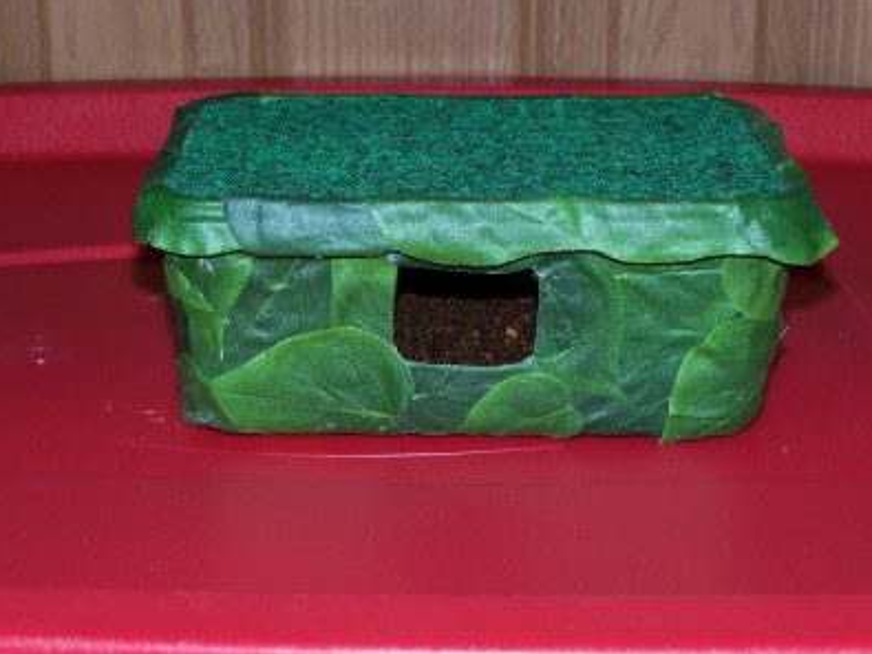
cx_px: 433
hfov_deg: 25.7
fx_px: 1914
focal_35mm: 76
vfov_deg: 19.4
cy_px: 325
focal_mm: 12.4
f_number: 3.2
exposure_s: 1/80
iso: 80
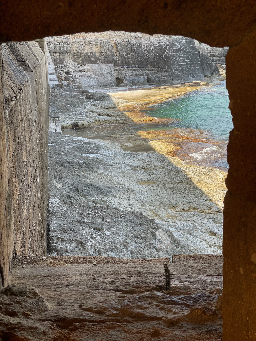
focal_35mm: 64
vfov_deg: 30.3
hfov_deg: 22.9
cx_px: 128
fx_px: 631
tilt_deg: -9.4
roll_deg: +1.1
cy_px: 170
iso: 25
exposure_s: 1/238
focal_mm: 7.5
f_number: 2.2
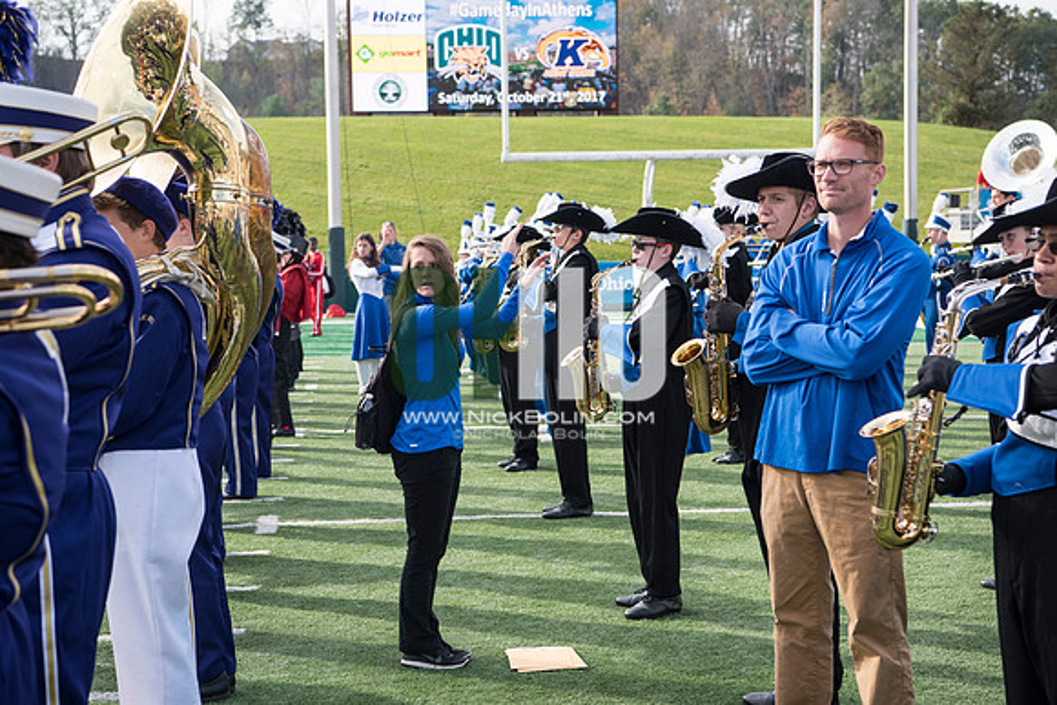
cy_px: 352
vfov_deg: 21.9
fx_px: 1821
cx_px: 528
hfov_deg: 32.4
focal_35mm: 62
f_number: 5
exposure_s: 1/800
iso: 250
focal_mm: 62
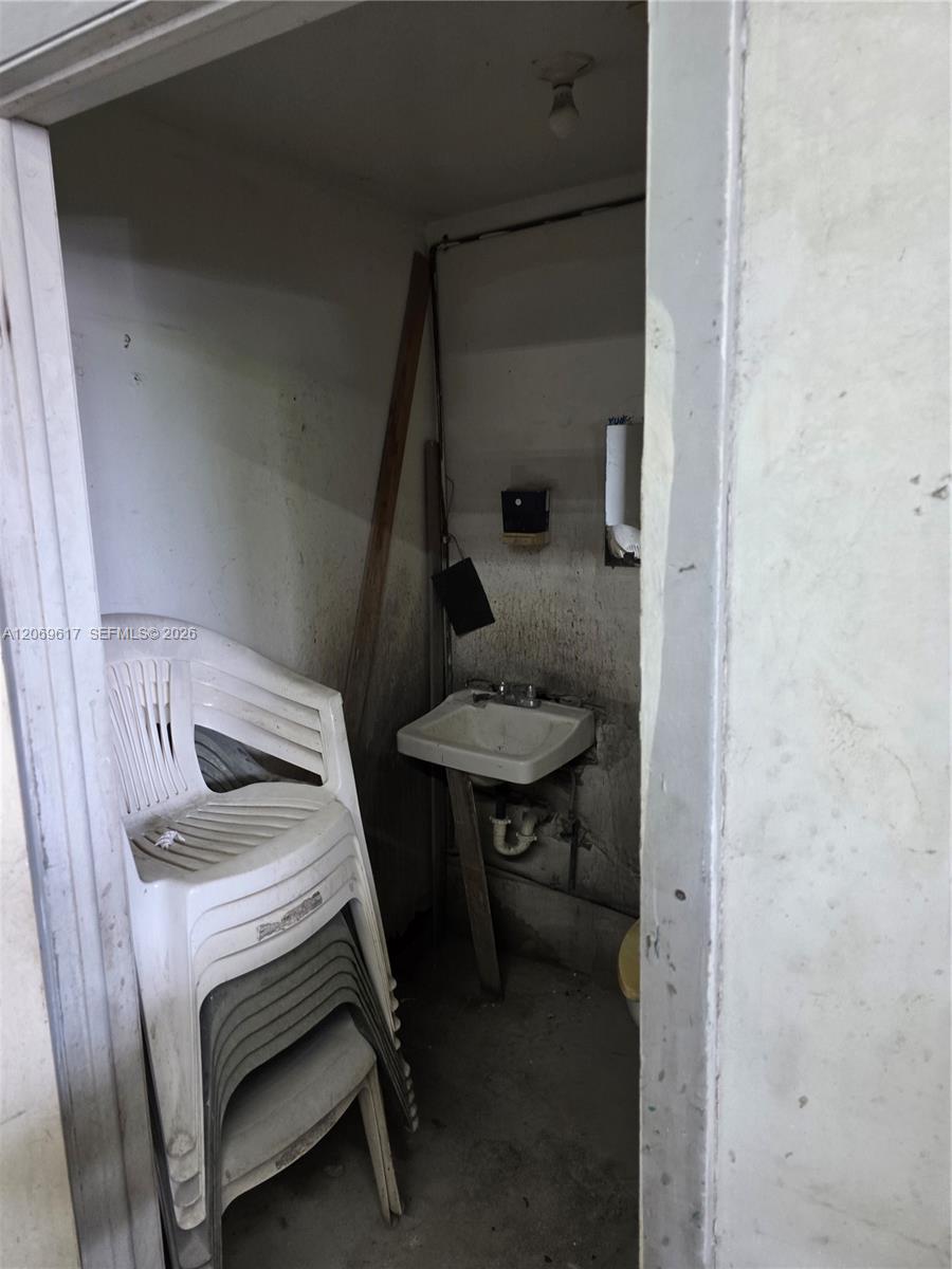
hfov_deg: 58.9
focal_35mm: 23
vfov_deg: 73.9
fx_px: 843
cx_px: 476
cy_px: 634
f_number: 1.7
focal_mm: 6.3
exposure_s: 1/120
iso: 250
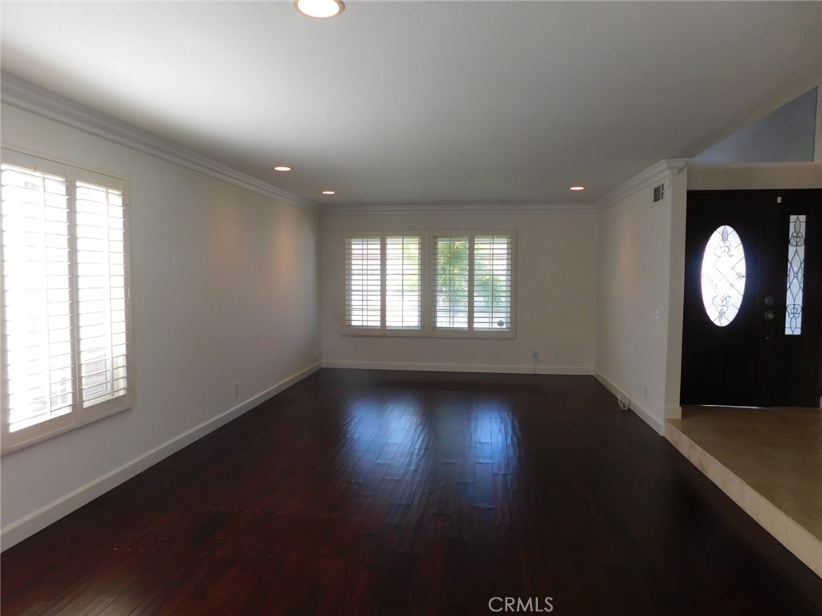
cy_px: 308
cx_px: 411
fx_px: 546
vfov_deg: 58.9
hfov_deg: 73.9
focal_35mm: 23
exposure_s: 1/60
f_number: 3
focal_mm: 4
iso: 125
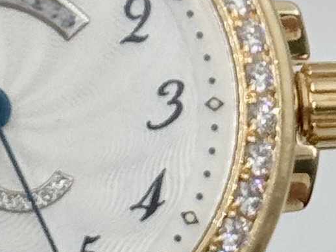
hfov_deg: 9.7
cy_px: 96
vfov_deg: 7.4
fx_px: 1962
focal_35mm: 202
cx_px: -3
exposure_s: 1/544
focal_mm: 6.76
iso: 64
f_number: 1.78
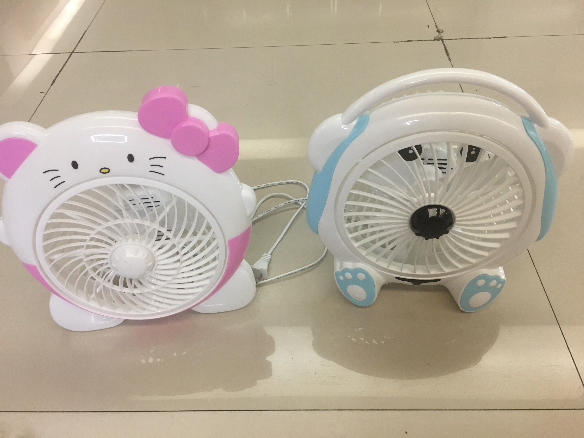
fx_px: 489
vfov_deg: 48.2
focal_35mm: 29
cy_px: 219
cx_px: 292
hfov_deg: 61.7
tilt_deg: -46.7
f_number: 2.2
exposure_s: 1/33
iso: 125
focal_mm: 4.15
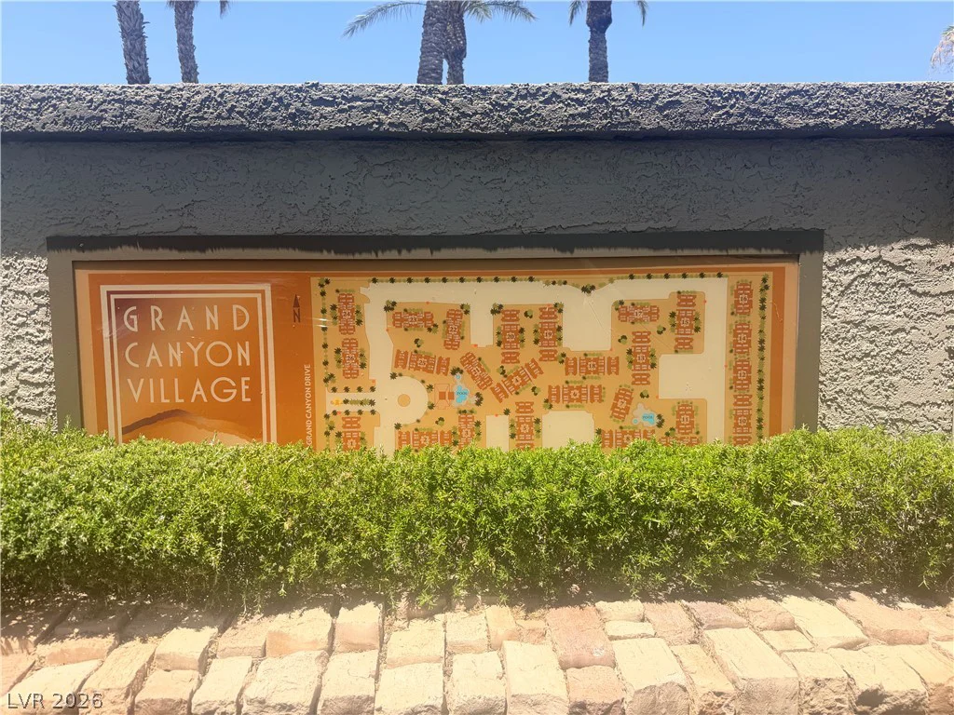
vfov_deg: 56.8
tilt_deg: -5.4
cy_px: 358
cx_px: 477
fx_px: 661
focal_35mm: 24
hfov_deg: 71.6
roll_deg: +0.4
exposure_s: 1/2801
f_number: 1.78
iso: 80
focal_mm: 6.76
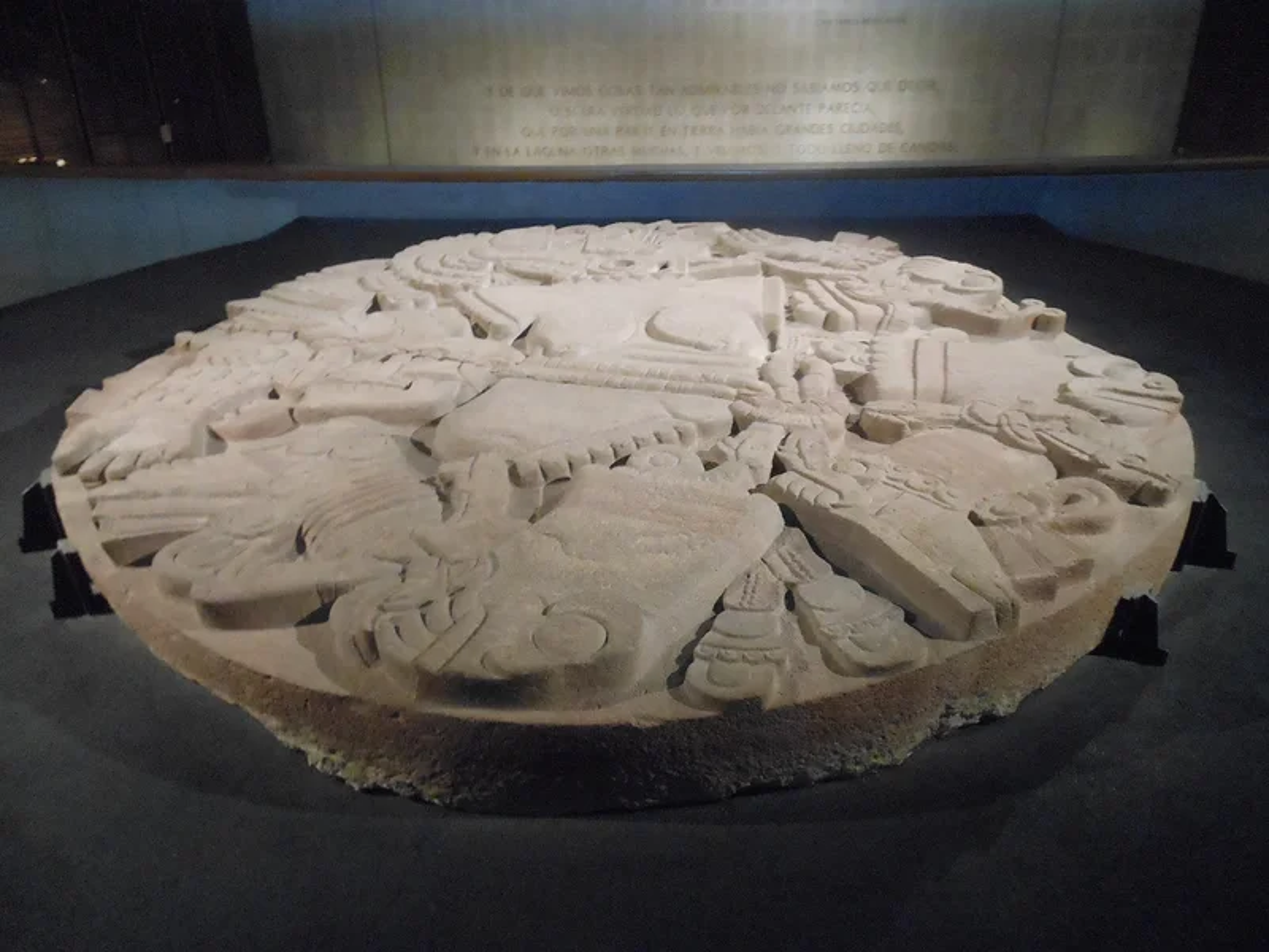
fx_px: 916
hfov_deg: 69.4
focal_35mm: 25
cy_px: 476
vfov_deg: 54.9
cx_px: 634
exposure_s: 1/5
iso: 800
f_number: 3.2
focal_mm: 4.5
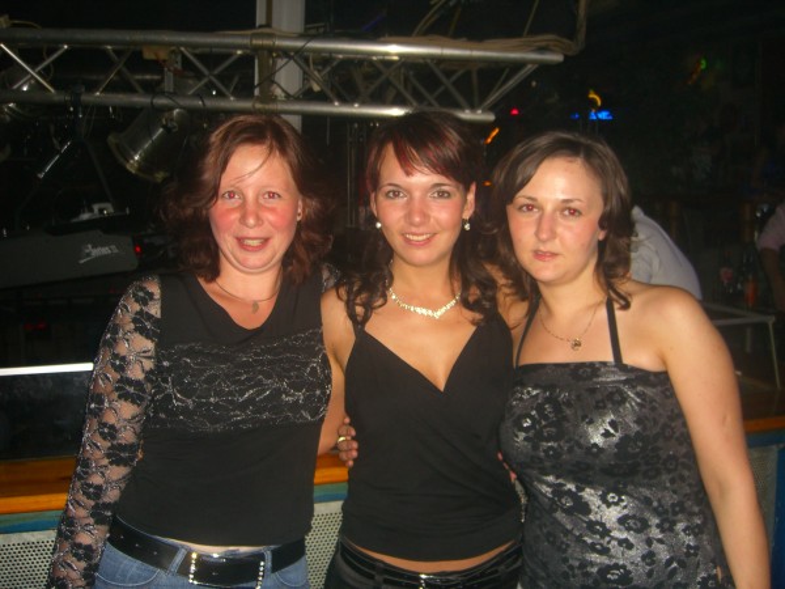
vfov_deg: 37.7
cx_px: 392
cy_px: 294
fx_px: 862
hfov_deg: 49.0
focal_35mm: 38
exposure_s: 1/60
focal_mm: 7.9
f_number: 2.8
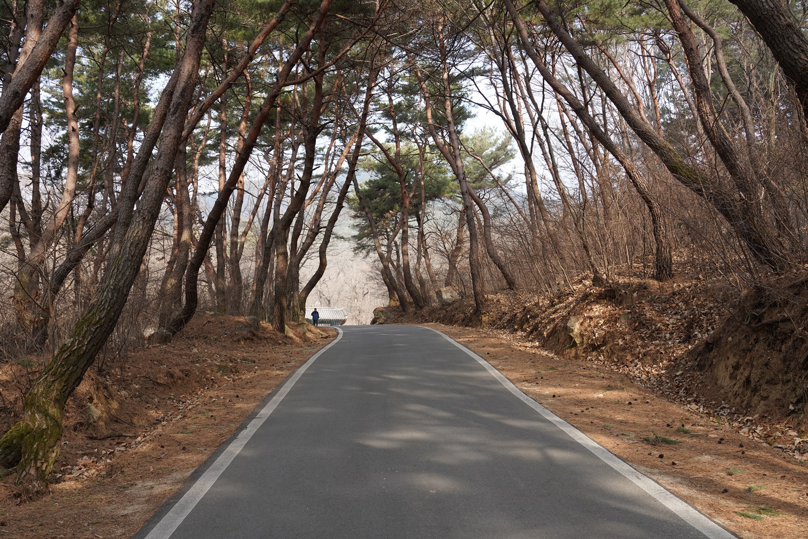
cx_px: 404
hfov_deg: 53.1
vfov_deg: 36.9
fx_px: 808
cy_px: 270
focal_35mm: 36
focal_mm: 36
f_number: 10
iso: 400
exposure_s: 1/100
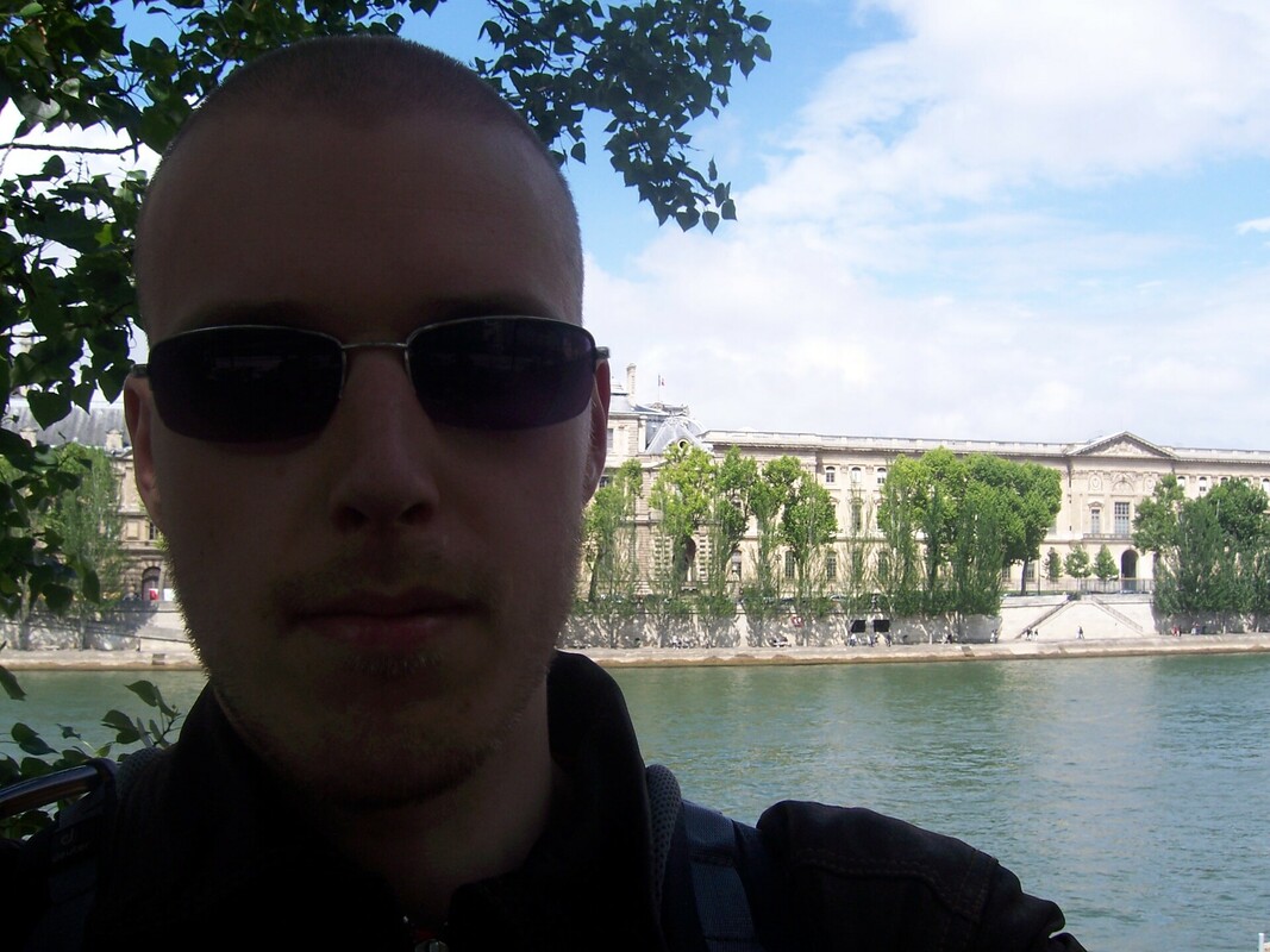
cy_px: 476
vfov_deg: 39.6
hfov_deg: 51.4
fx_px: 1321
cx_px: 635
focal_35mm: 36
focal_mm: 6.2
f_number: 4.5
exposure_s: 1/400
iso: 80
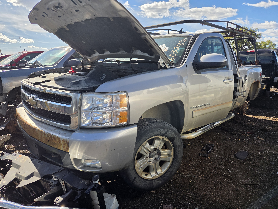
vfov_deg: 58.9
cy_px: 104
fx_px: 185
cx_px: 139
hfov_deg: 73.9
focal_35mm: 23
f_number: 1.8
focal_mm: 5.4
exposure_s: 1/4770
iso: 80
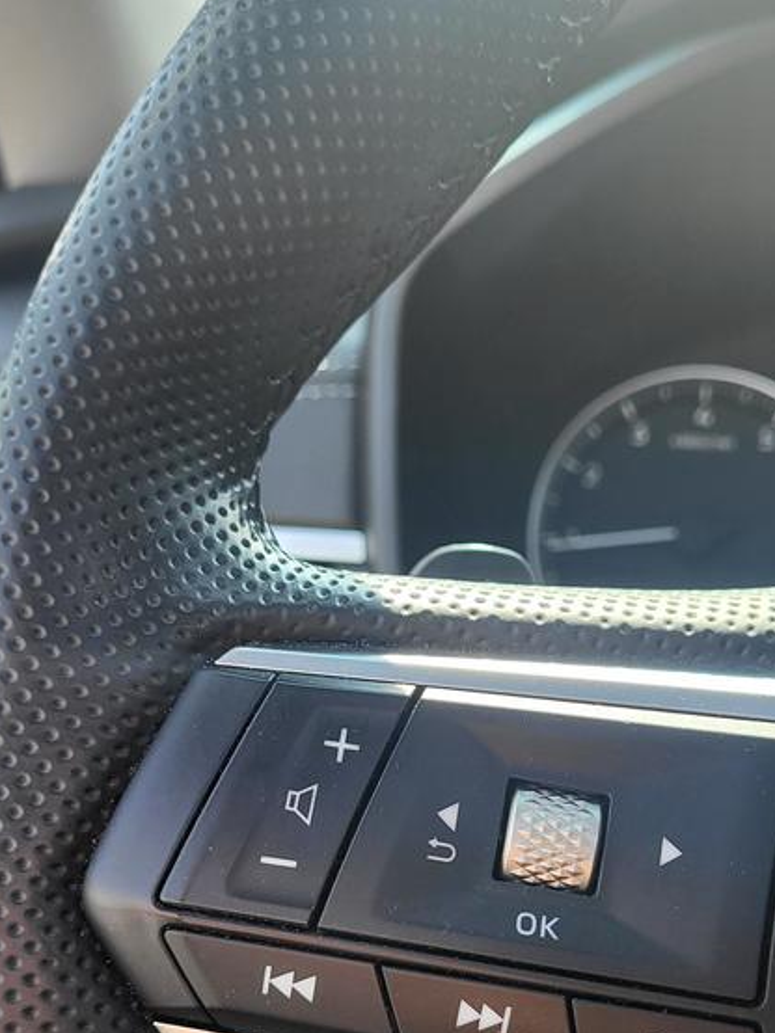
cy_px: 772
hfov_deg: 32.0
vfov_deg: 40.9
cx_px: 503
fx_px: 1344
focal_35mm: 45
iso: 40
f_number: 1.8
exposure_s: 1/269
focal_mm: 5.4
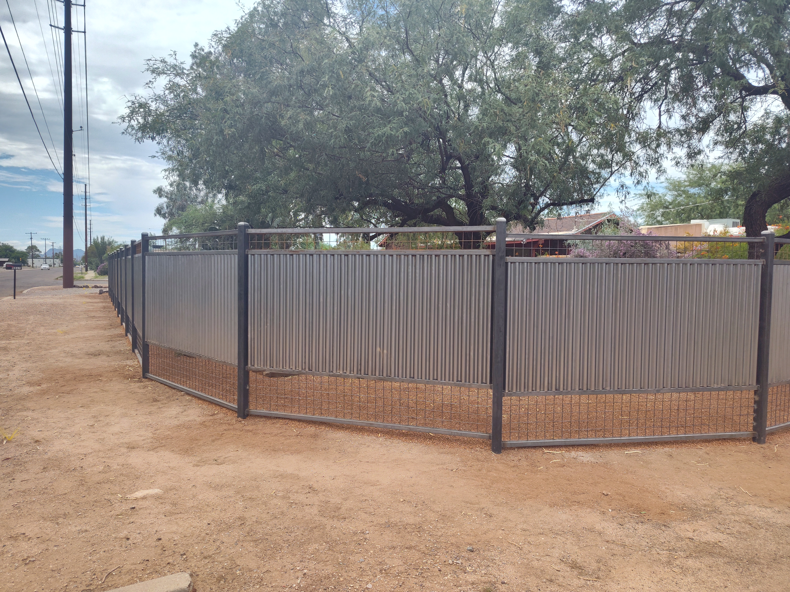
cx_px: 395
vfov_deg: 58.9
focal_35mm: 23
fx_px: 525
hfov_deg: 73.9
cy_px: 296
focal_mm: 5.56
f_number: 1.8
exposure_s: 1/1464
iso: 100
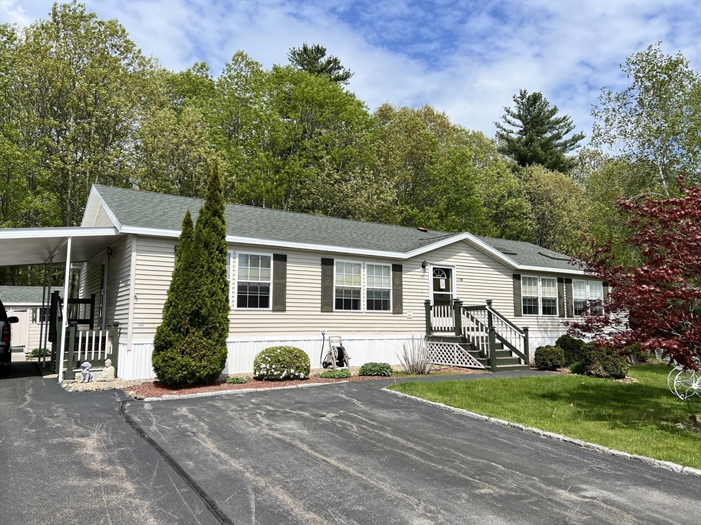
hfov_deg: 67.3
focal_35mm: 26
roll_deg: +0.0
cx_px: 350
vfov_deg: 53.1
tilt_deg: +6.0
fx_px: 527
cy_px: 262
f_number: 1.5
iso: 50
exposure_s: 1/5882
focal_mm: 5.7
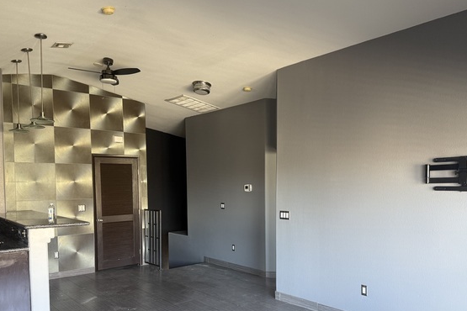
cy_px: 203
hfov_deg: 61.9
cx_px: 222
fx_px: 389
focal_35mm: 30
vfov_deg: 43.1
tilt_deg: -2.5
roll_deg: +1.2
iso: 200
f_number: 1.78
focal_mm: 6.76
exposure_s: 1/75
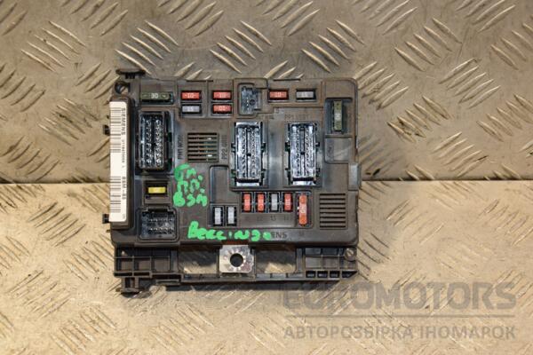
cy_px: 178
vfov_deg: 18.2
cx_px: 266
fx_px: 1110
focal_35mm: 75
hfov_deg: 27.0
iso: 800
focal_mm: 50
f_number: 5
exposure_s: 1/160
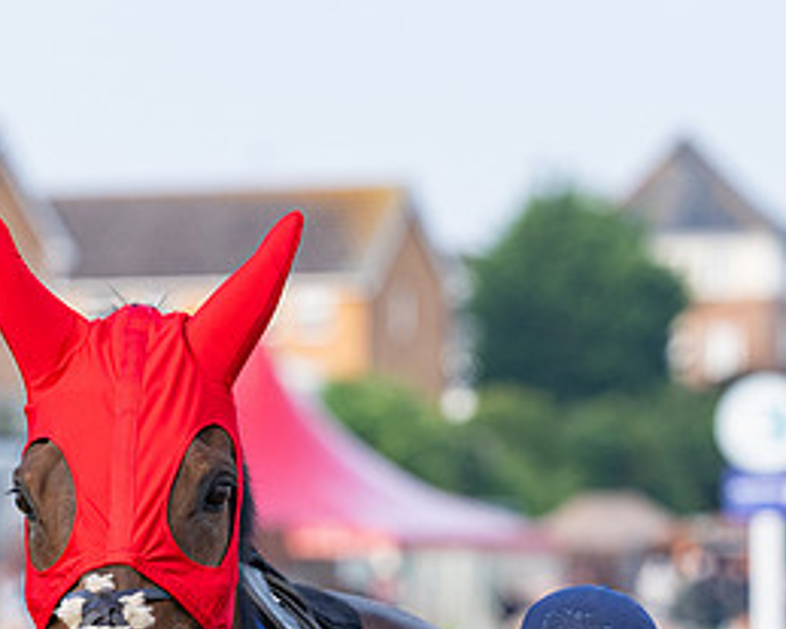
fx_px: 8767
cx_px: 352
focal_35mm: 377
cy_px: 622
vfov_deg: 4.1
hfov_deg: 5.1
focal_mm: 140
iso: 400
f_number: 4
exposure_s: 1/800
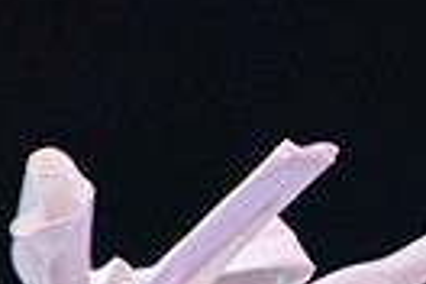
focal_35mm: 1928
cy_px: 197
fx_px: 22813
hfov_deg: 1.1
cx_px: 645
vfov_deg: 0.7
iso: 5000
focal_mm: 400
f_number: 6.3
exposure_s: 1/400
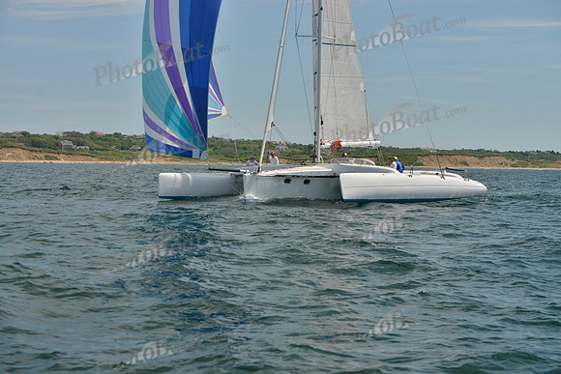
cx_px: 280
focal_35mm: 70
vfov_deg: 19.5
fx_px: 1091
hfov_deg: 28.8
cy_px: 187
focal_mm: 70
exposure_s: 1/800
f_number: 8
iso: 400
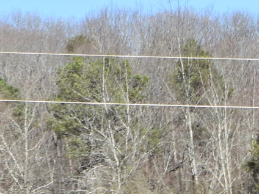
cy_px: -132
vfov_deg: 6.0
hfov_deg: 8.0
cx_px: -93
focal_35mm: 245
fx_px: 1833
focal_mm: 24
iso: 100
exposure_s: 1/250
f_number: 8
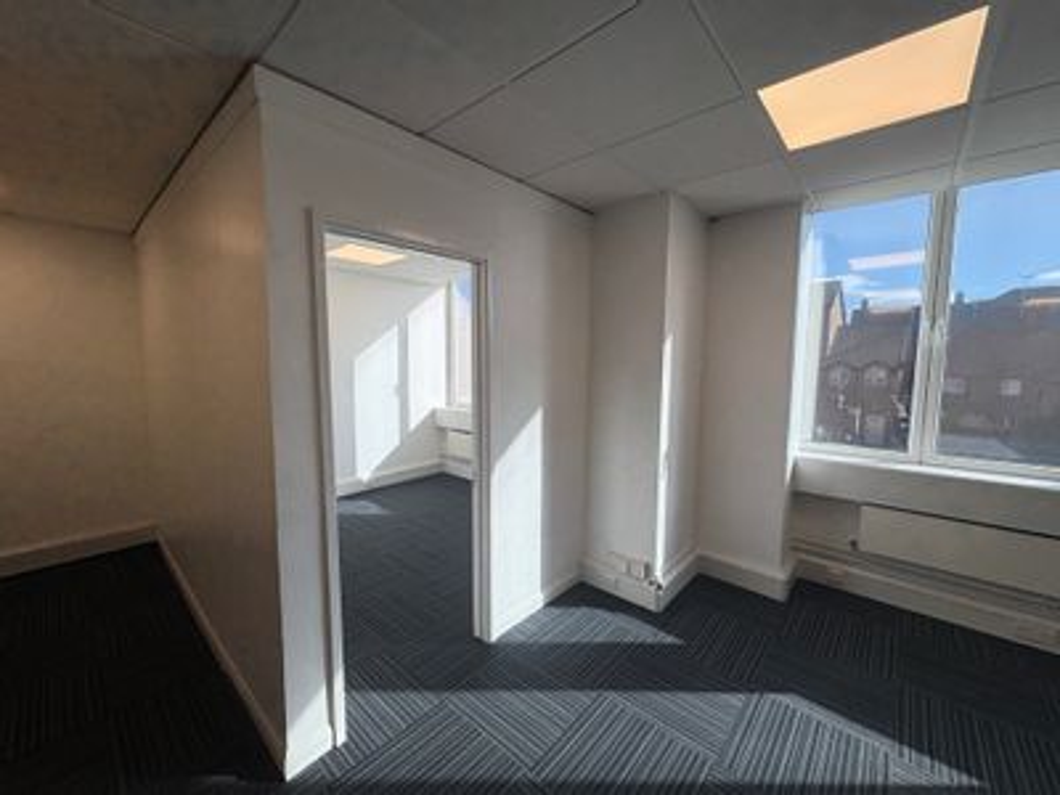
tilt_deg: -5.3
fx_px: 429
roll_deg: -0.1
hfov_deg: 102.1
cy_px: 398
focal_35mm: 14
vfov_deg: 85.7
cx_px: 530
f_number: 2.2
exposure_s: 1/464
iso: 40
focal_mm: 2.22
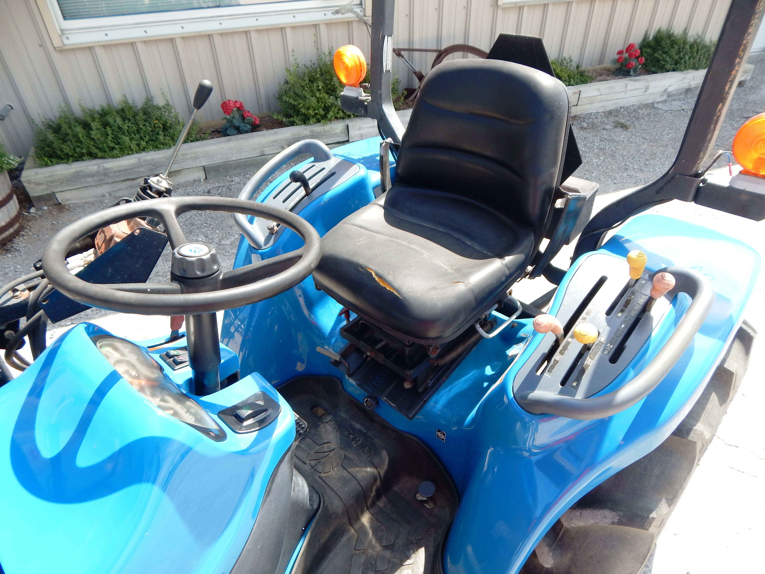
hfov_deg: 76.4
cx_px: 382
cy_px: 287
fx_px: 486
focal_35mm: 22
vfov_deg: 61.1
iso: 125
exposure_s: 1/400
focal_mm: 4
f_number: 3
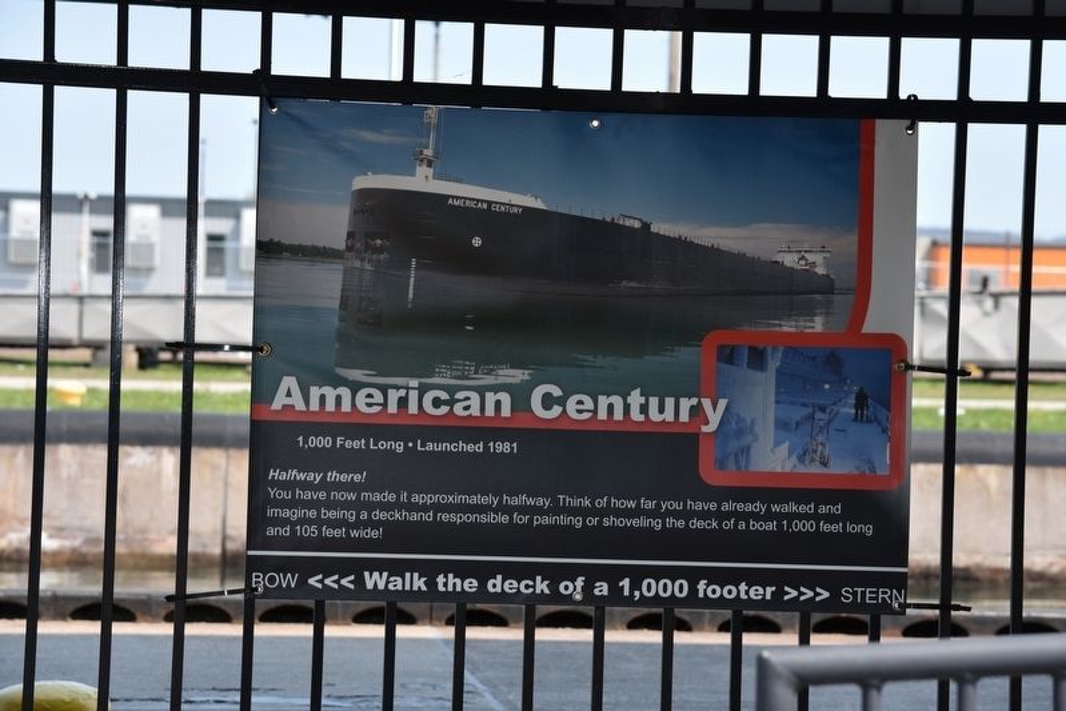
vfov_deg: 9.3
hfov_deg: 14.0
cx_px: 533
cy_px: 356
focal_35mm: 147
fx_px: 4353
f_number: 7.1
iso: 100
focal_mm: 98
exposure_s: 1/250
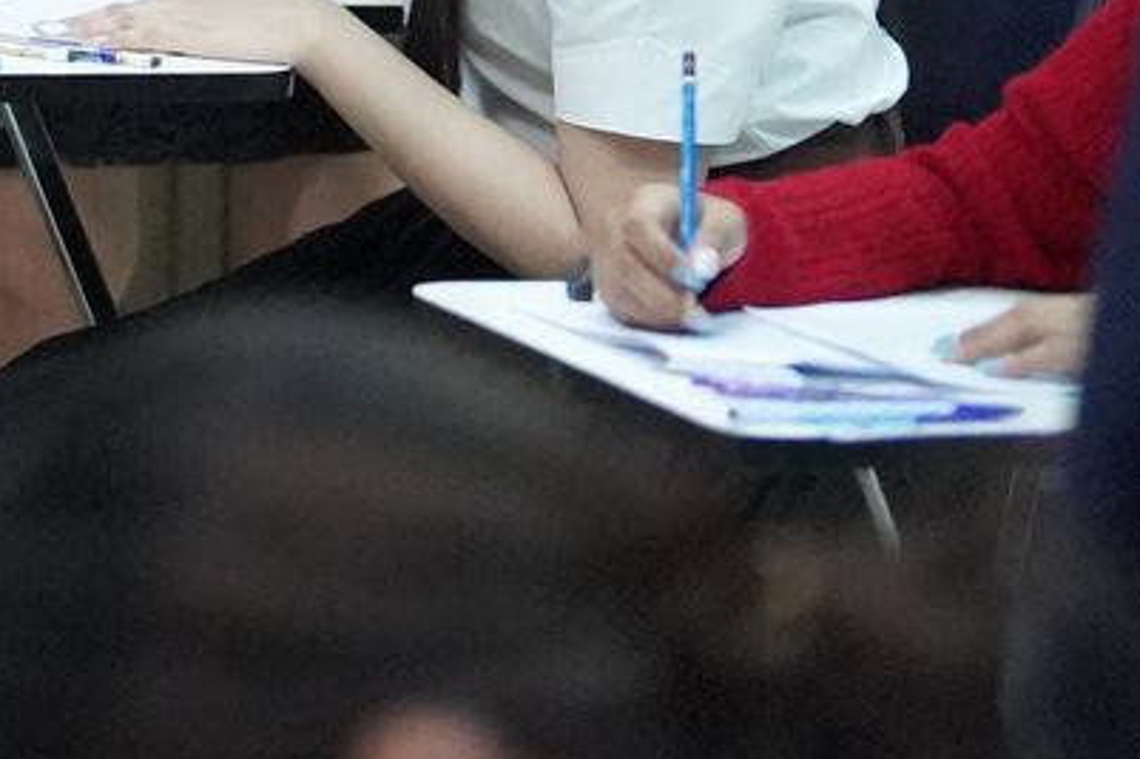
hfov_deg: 7.5
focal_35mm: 262
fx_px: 8293
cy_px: -792
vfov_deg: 5.1
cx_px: -1363
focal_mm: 50
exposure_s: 1/3200
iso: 10000
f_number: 1.2
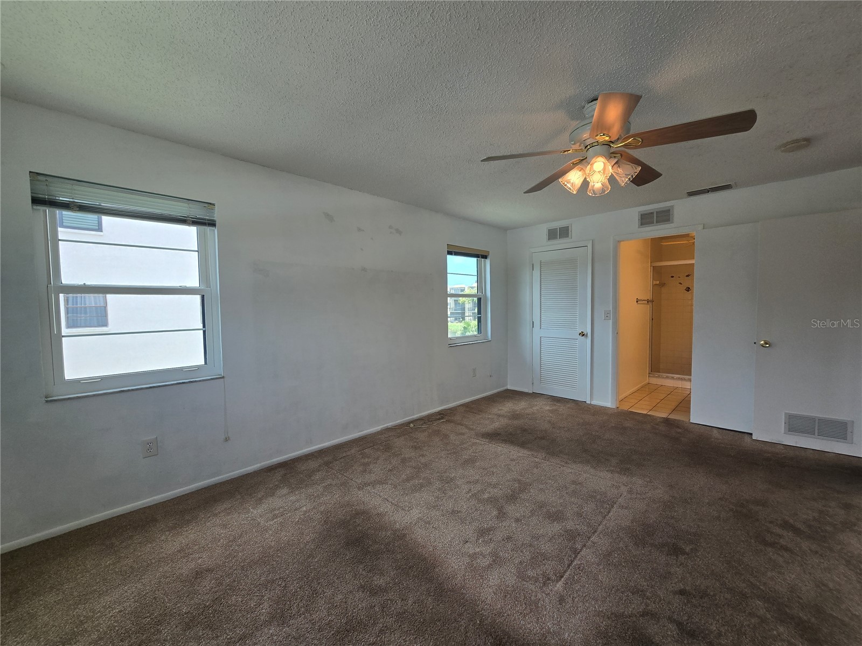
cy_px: 323
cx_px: 431
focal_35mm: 13
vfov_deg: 89.9
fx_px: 324
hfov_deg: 106.2
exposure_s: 1/183
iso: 50
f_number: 2.2
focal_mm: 2.2
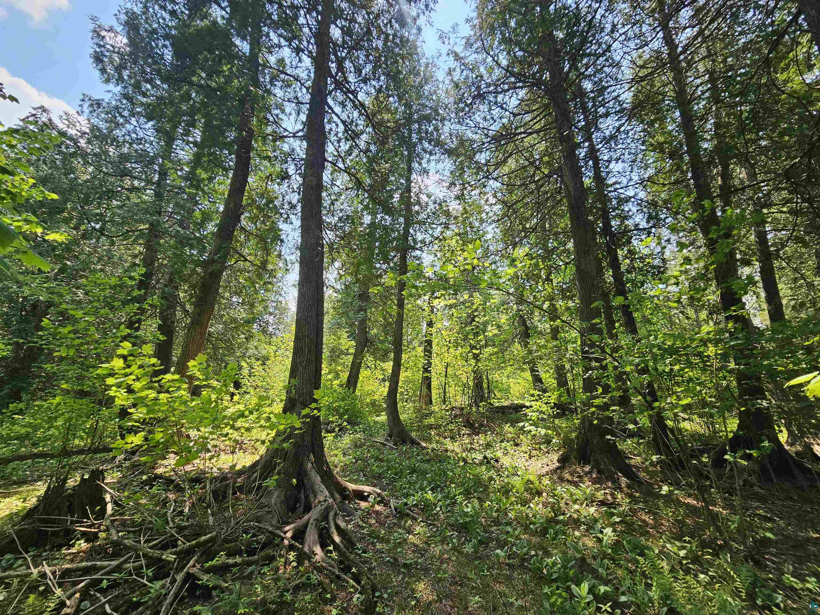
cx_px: 410
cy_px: 308
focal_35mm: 13
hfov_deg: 106.2
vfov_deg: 89.9
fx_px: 308
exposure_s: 1/480
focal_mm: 2.2
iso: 50
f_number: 2.2
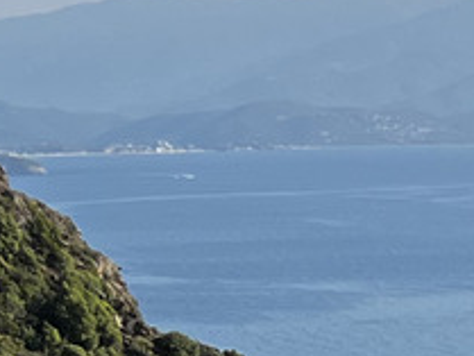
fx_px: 2726
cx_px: 694
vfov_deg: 7.1
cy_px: 785
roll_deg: +1.2
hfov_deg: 9.7
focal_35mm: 199
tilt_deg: -14.6
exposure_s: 1/2994
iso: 50
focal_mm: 5.7
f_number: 1.5
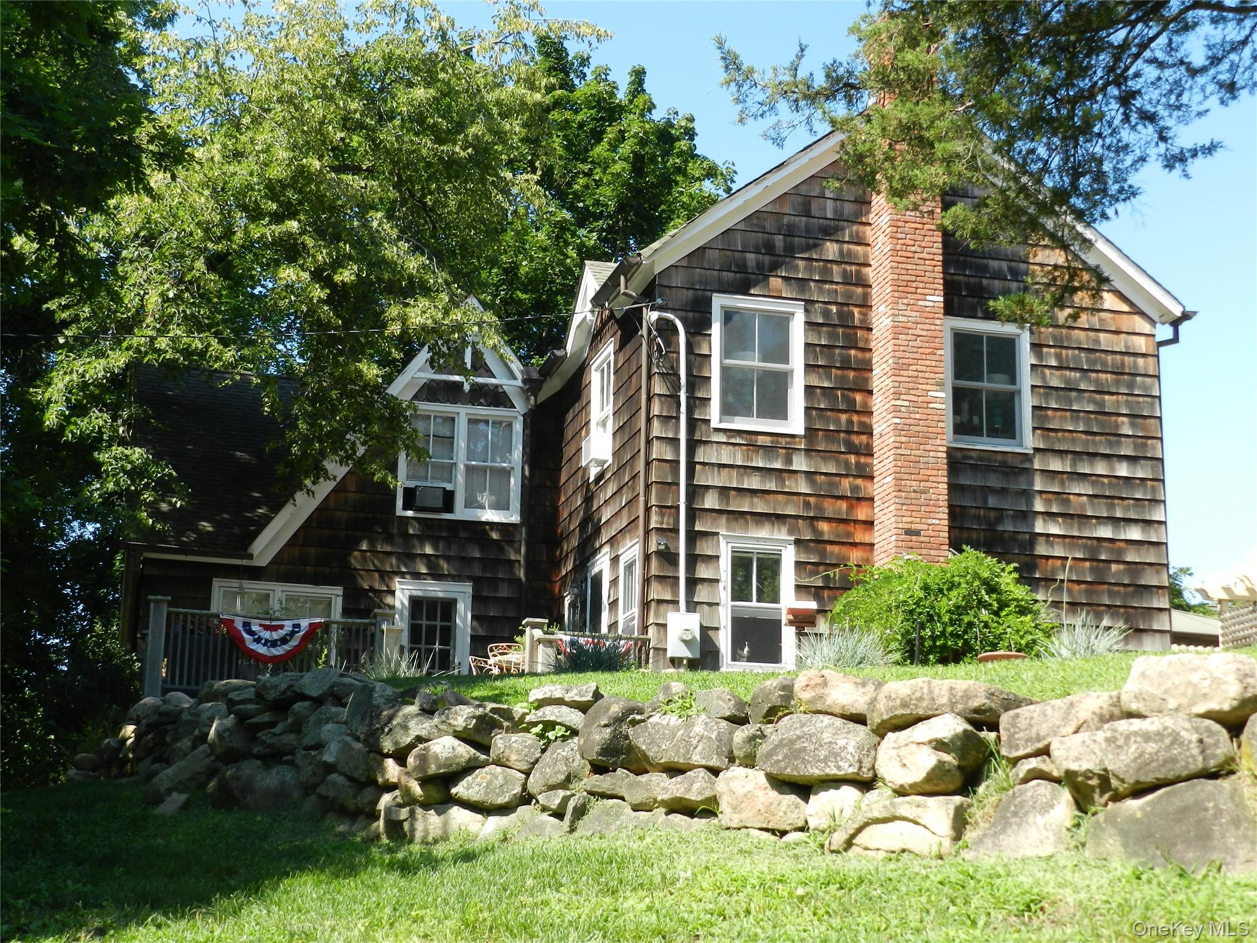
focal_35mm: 53
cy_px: 472
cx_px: 628
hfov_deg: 36.2
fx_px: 1925
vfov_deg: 27.5
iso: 160
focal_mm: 9.4
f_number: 4.4
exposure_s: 1/320
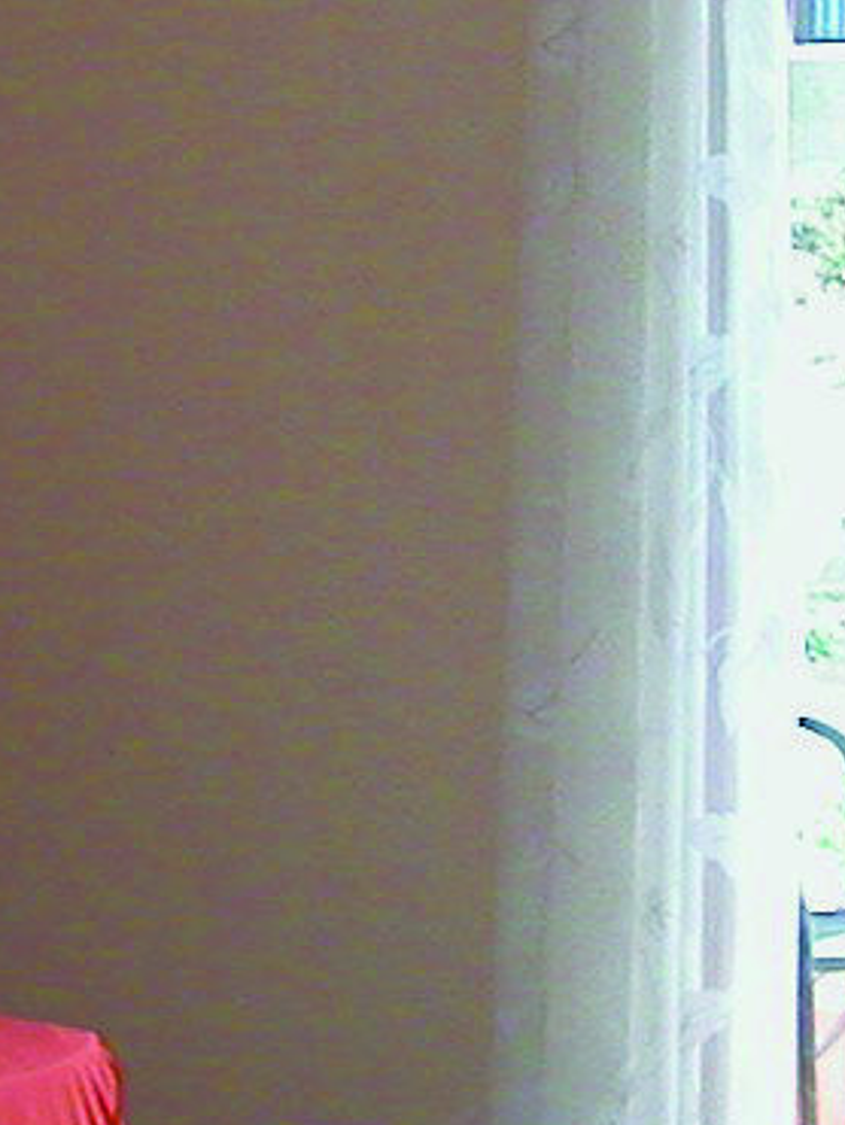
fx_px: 5202
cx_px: 280
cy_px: 556
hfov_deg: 9.3
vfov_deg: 12.3
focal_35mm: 160
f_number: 2.7
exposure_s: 1/148
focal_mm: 5.6
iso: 100
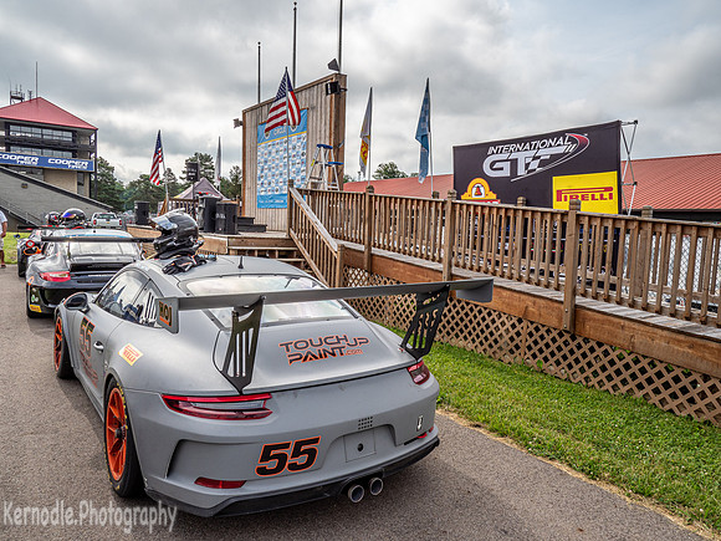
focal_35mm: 24
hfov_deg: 71.6
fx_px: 500
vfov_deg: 56.8
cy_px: 270
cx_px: 360
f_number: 11
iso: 200
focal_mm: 12
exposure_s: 1/125
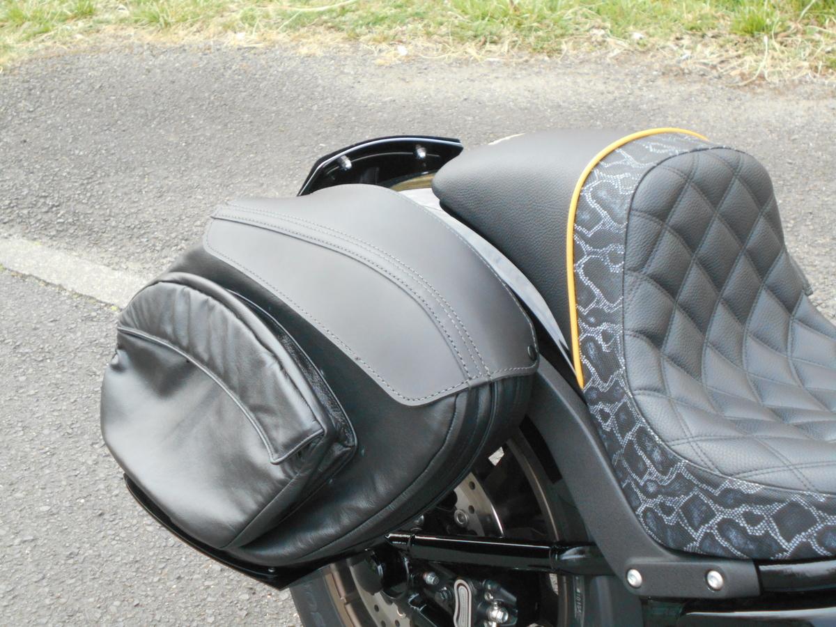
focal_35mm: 58
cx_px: 418
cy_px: 314
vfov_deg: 25.2
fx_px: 1401
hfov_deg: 33.2
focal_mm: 10
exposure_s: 1/250
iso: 360
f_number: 4.9
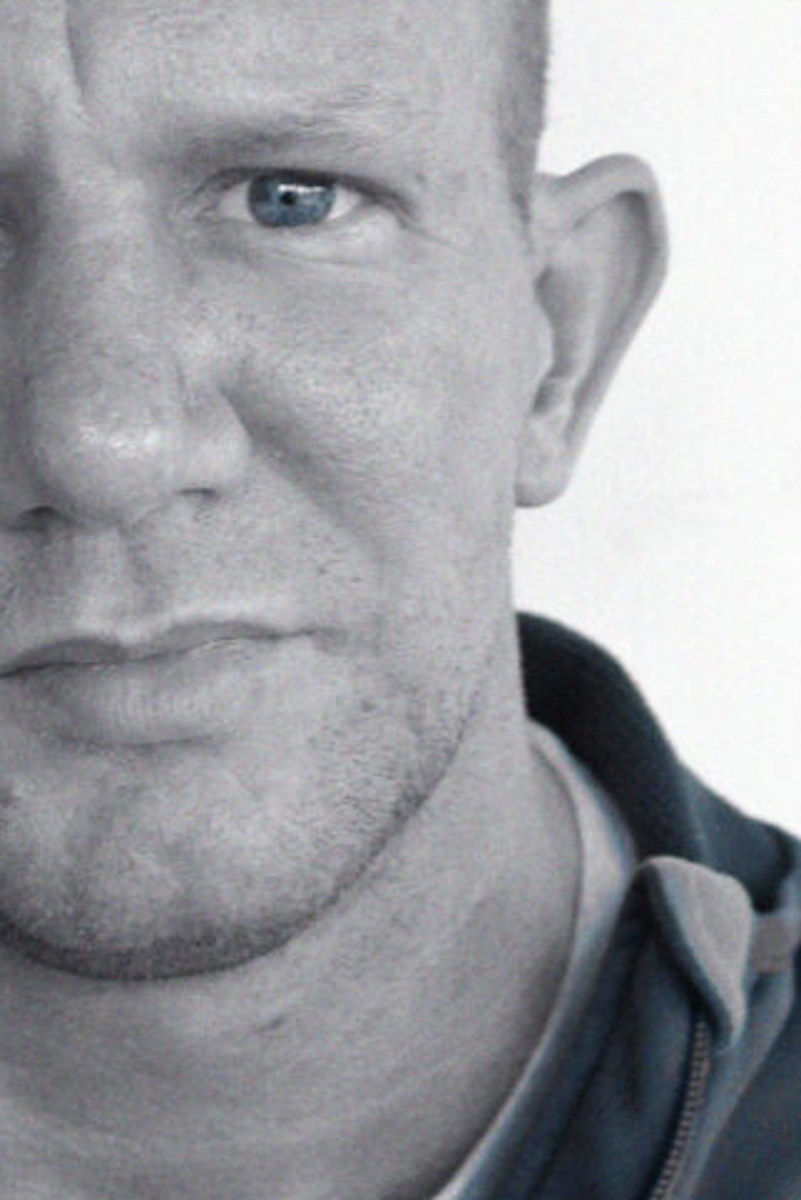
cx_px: 147
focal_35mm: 95
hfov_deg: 14.3
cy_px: 441
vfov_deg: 21.4
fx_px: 3166
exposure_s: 1/40
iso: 400
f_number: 4.2
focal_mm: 16.3
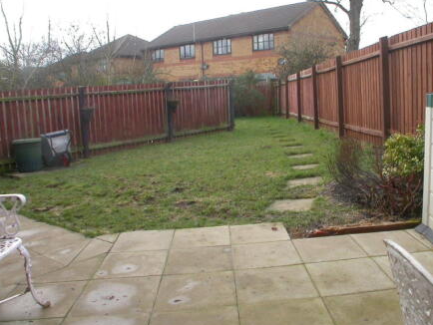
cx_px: 259
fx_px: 638
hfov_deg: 37.3
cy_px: 140
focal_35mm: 51
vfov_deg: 28.6
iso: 100
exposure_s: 1/134
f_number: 4.7
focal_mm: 7.85
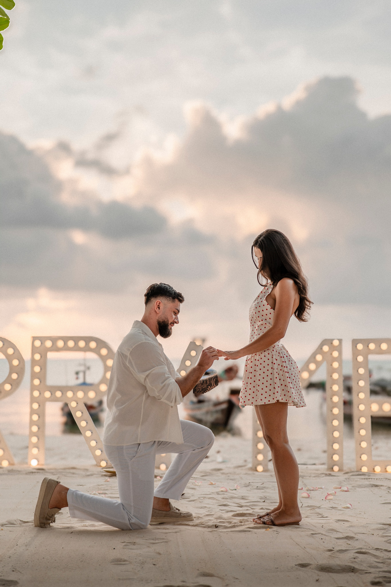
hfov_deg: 27.0
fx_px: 814
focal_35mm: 50
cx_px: 196
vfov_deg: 39.6
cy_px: 294
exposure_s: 1/250
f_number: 2.5
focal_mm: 50
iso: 125
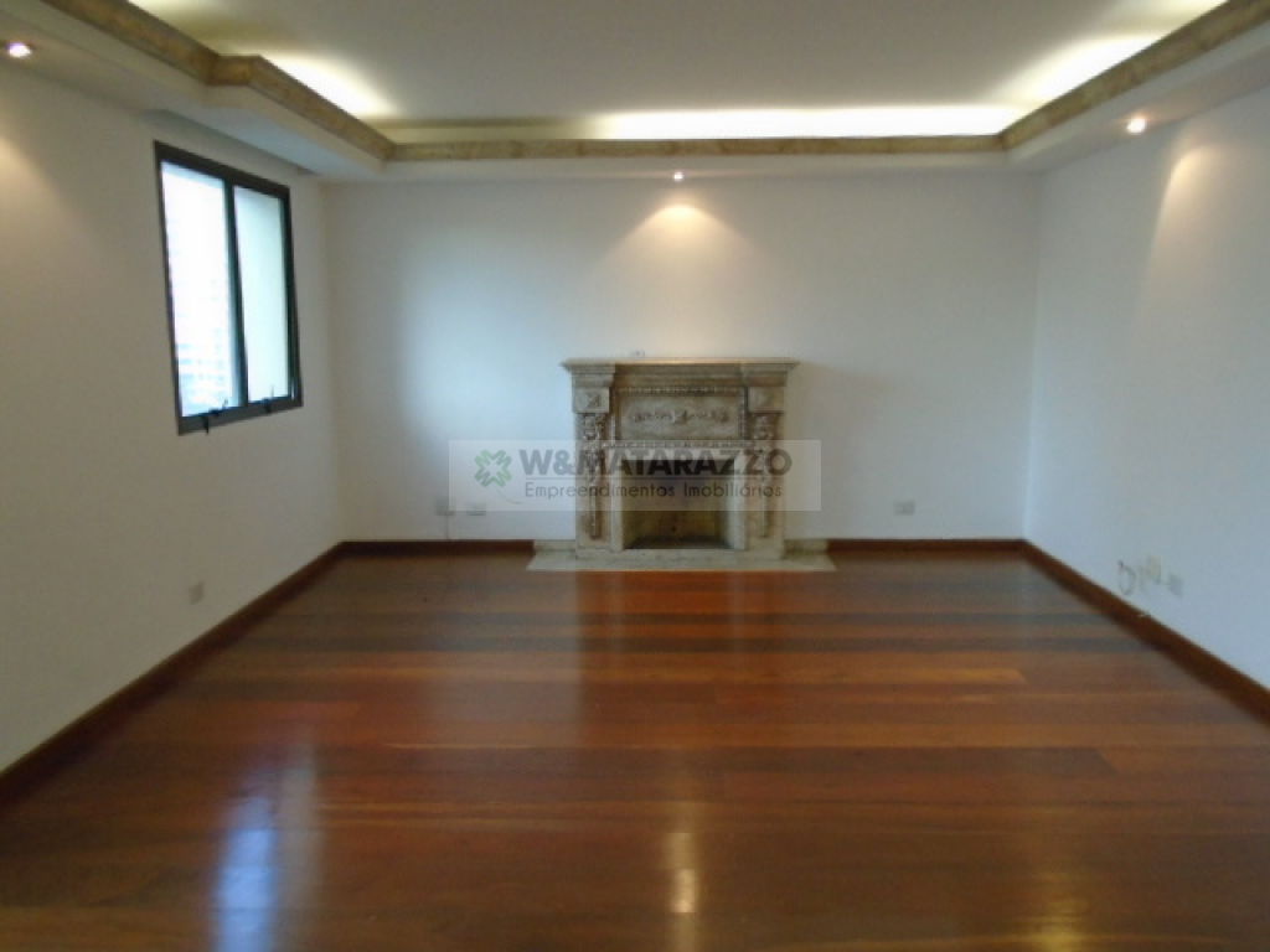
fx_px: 954
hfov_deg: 67.3
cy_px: 476
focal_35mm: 26
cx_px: 635
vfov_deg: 53.1
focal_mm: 4.6
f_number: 3.2
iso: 320
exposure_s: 1/50
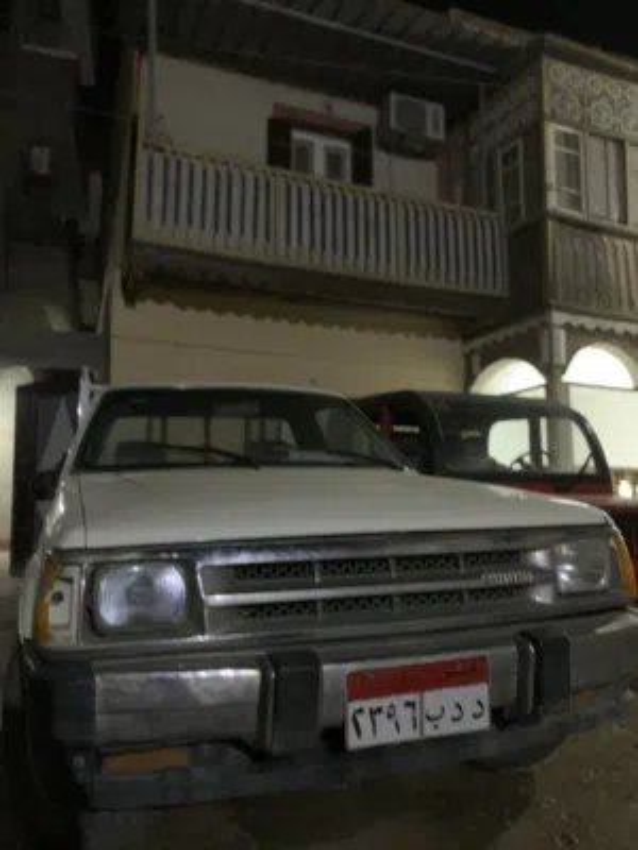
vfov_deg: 67.3
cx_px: 319
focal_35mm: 26
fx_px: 639
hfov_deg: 53.1
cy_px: 425
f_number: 1.8
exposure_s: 1/17
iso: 2000
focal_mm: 4.25
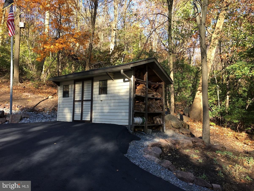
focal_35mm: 29
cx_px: 127
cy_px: 96
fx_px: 213
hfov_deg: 61.7
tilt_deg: +5.9
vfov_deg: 48.2
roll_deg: -0.3
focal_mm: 4.15
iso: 25
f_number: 2.2
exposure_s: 1/158
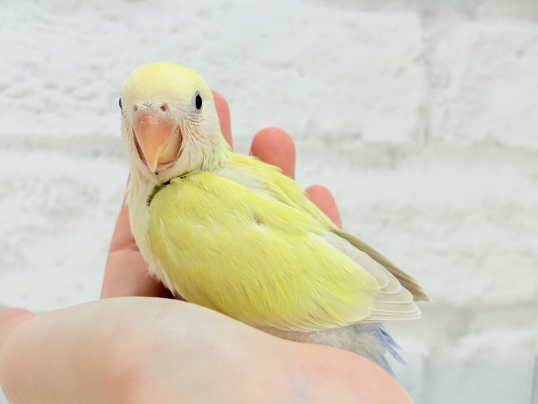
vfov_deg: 28.0
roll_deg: -1.7
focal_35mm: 52
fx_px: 808
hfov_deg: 36.8
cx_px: 269
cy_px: 202
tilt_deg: -4.4
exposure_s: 1/100
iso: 64
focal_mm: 5.96
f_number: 1.6
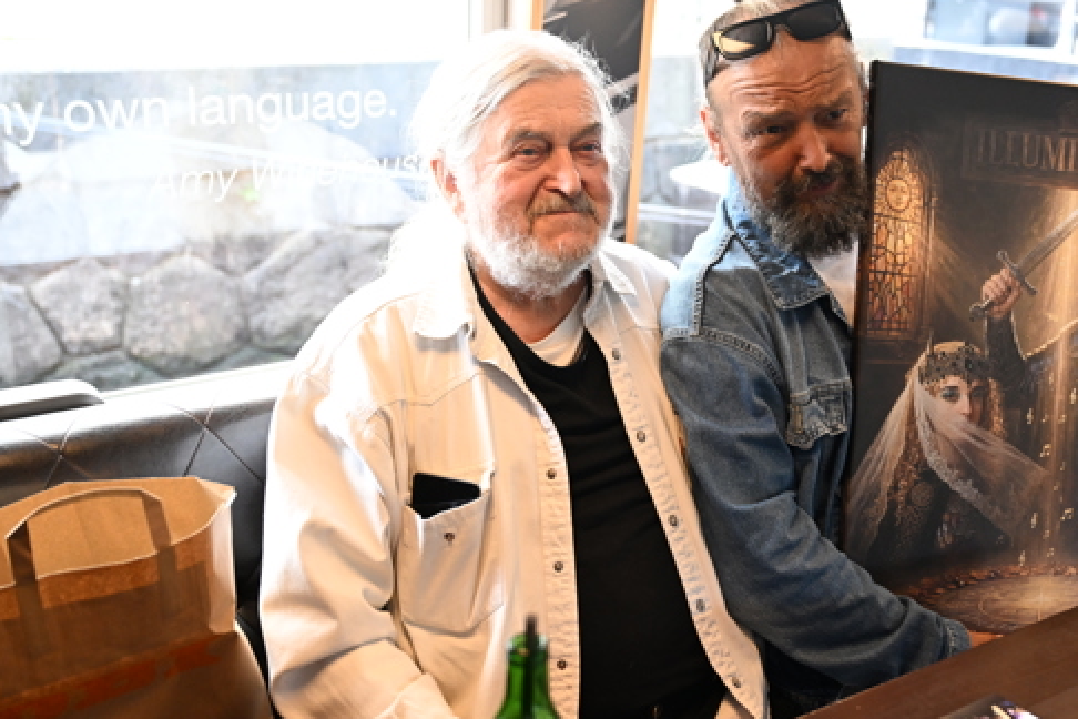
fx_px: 1317
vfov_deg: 30.5
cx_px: 712
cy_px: 362
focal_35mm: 44
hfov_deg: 43.9
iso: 2500
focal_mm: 31
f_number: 2.8
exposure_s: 1/200
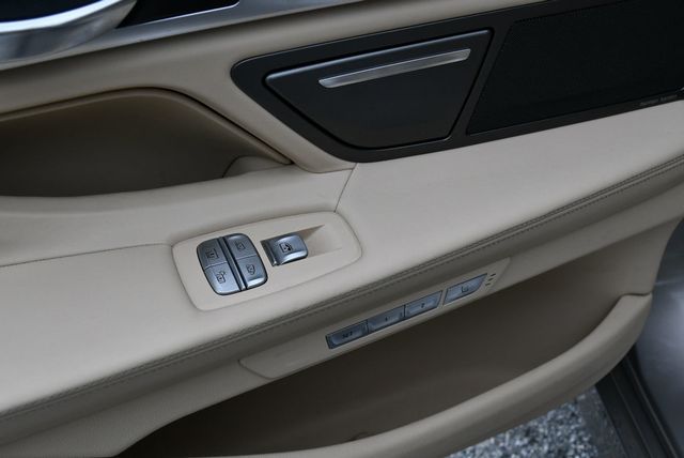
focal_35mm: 44
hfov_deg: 44.5
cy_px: 229
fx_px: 837
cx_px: 342
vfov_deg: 30.6
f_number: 5.6
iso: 220
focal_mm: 22
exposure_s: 1/250
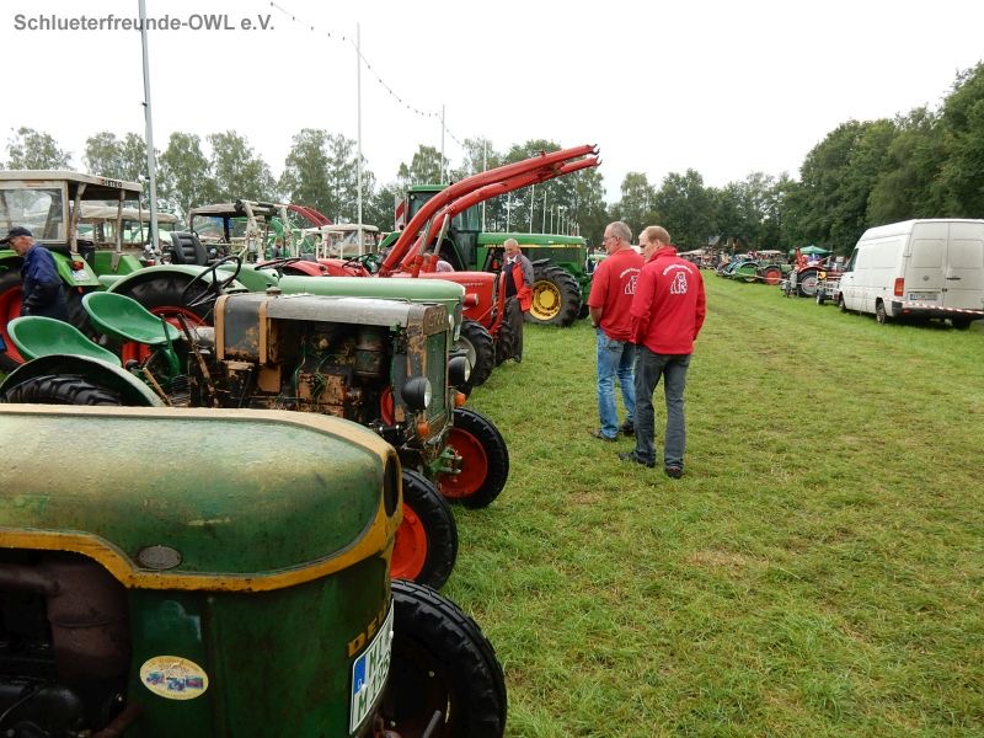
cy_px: 369
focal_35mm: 25
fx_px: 711
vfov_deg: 54.9
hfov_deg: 69.4
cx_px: 492
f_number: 3.7
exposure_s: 1/250
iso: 125
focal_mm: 4.5
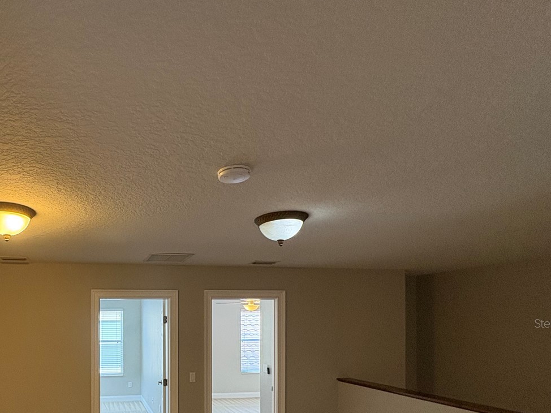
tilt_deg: +0.0
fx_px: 366
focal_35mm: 23
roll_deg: +0.9
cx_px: 135
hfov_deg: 68.9
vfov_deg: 55.2
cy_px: 323
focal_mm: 2.22
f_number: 2.2
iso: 200
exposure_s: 1/60
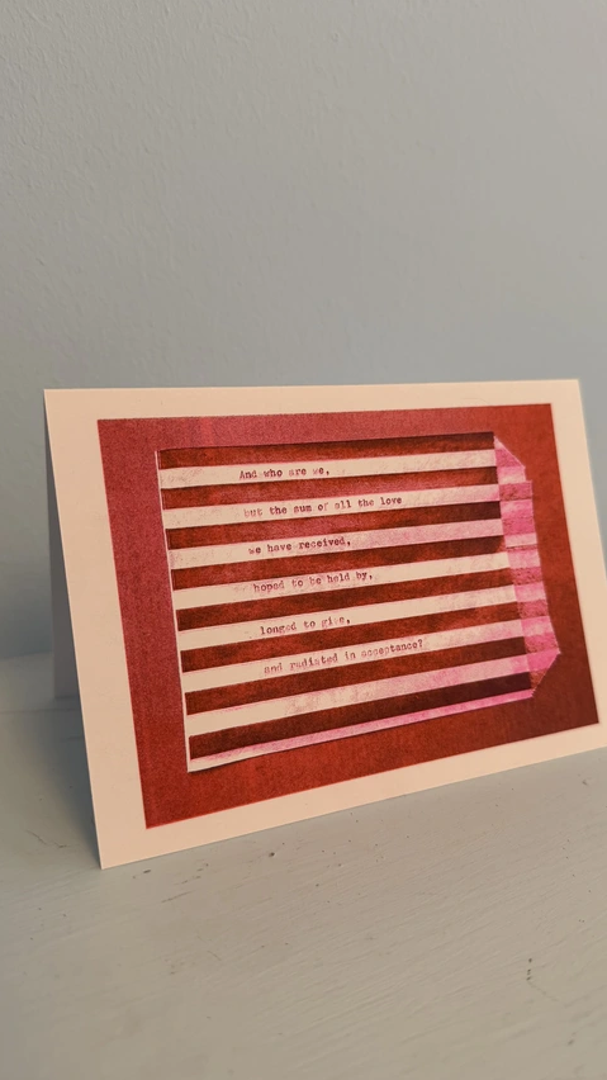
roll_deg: -2.0
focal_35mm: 27
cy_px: 555
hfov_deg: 42.9
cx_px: 326
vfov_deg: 69.9
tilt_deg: -18.0
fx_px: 773
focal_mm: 6.76
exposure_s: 1/50
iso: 200
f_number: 1.78
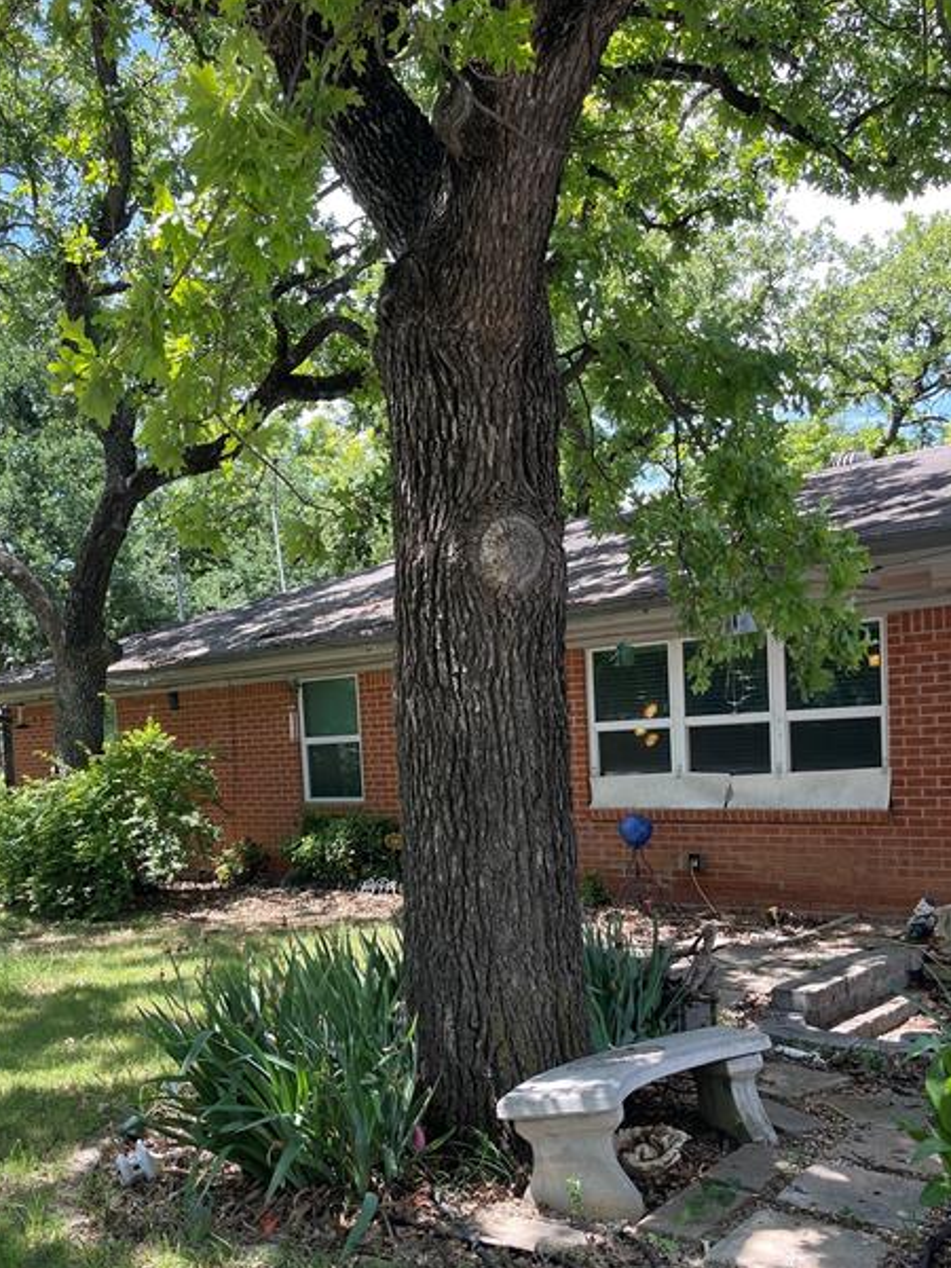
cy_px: 801
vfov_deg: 56.1
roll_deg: +3.0
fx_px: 1172
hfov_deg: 43.9
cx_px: 380
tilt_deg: -1.0
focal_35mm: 32
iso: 32
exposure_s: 1/387
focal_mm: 5.1
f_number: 1.6
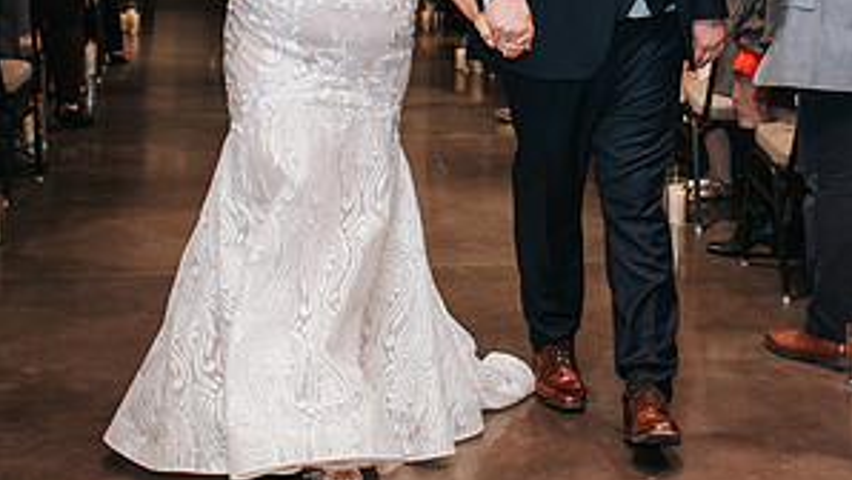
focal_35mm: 83
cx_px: 580
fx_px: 1876
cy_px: -120
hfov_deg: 25.4
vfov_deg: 14.1
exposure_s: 1/200
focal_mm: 35
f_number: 2.8
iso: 1000
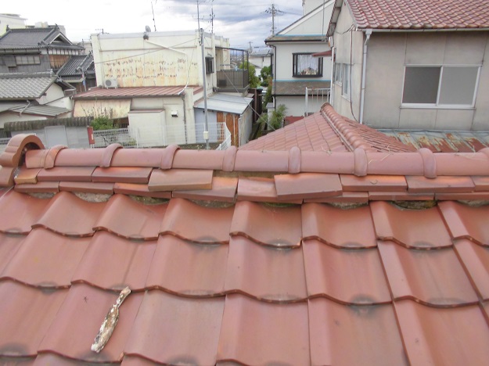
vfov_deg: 53.0
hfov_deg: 67.3
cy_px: 183
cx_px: 244
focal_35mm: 26
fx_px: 367
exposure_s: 1/200
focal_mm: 4.6
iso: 100
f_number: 3.5
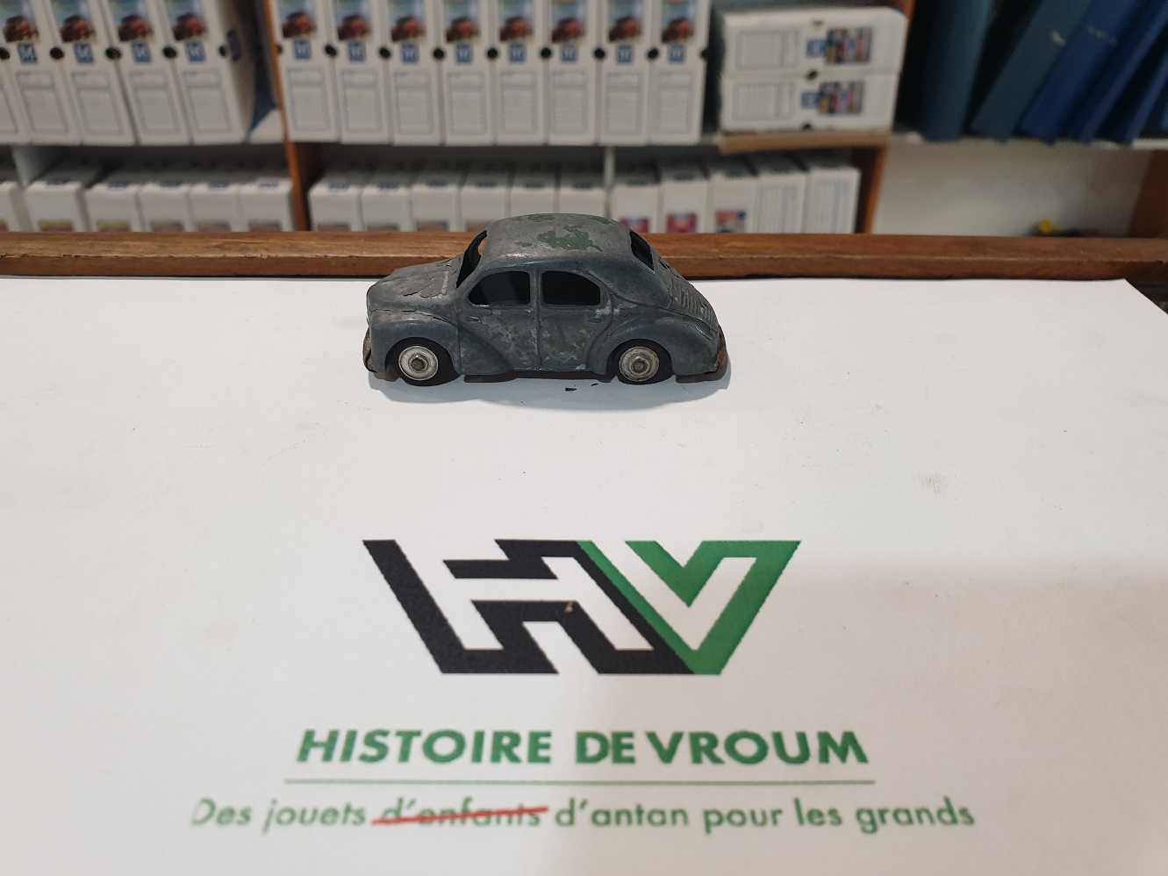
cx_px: 584
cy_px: 438
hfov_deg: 67.3
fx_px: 877
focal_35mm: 26
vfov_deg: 53.1
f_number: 2.4
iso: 160
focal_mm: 4.3
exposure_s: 1/50
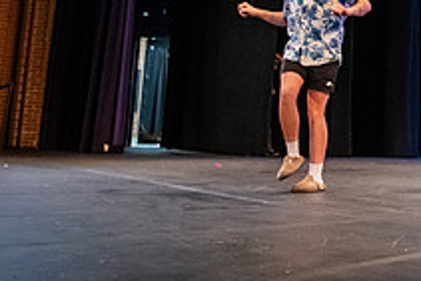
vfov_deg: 19.7
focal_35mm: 66
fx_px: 772
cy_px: -33
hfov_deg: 28.3
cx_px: 437
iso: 4000
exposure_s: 1/320
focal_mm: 24
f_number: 3.2
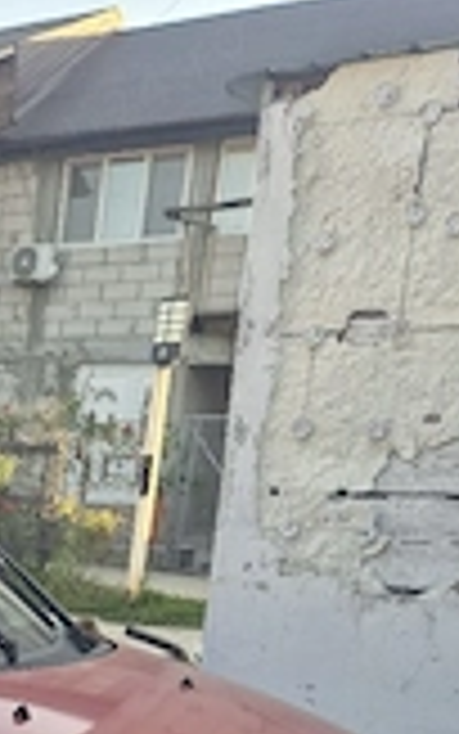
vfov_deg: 29.3
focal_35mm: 60
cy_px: 883
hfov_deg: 19.7
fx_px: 1200
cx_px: -158
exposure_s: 1/312
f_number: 1.8
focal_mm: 5.4
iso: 25
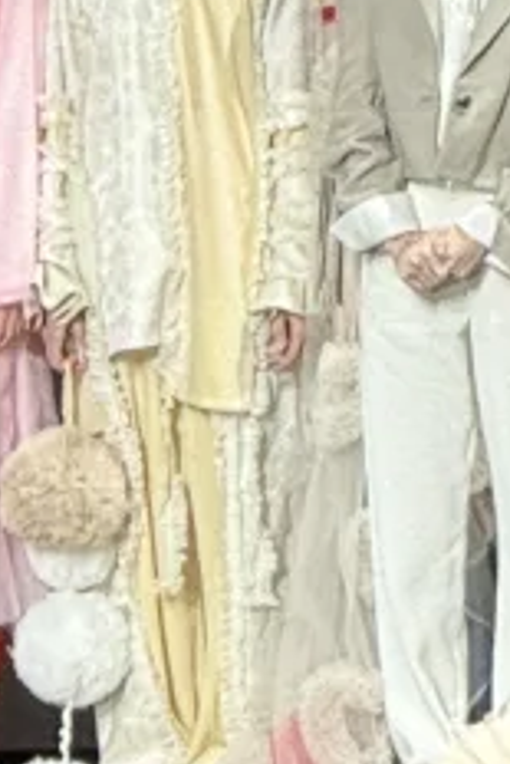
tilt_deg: +0.0
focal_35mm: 775
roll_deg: +0.8
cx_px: 701
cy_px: -283
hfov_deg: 1.8
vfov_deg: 2.7
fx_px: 16443
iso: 200
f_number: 2.8
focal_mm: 15.66
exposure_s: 1/50
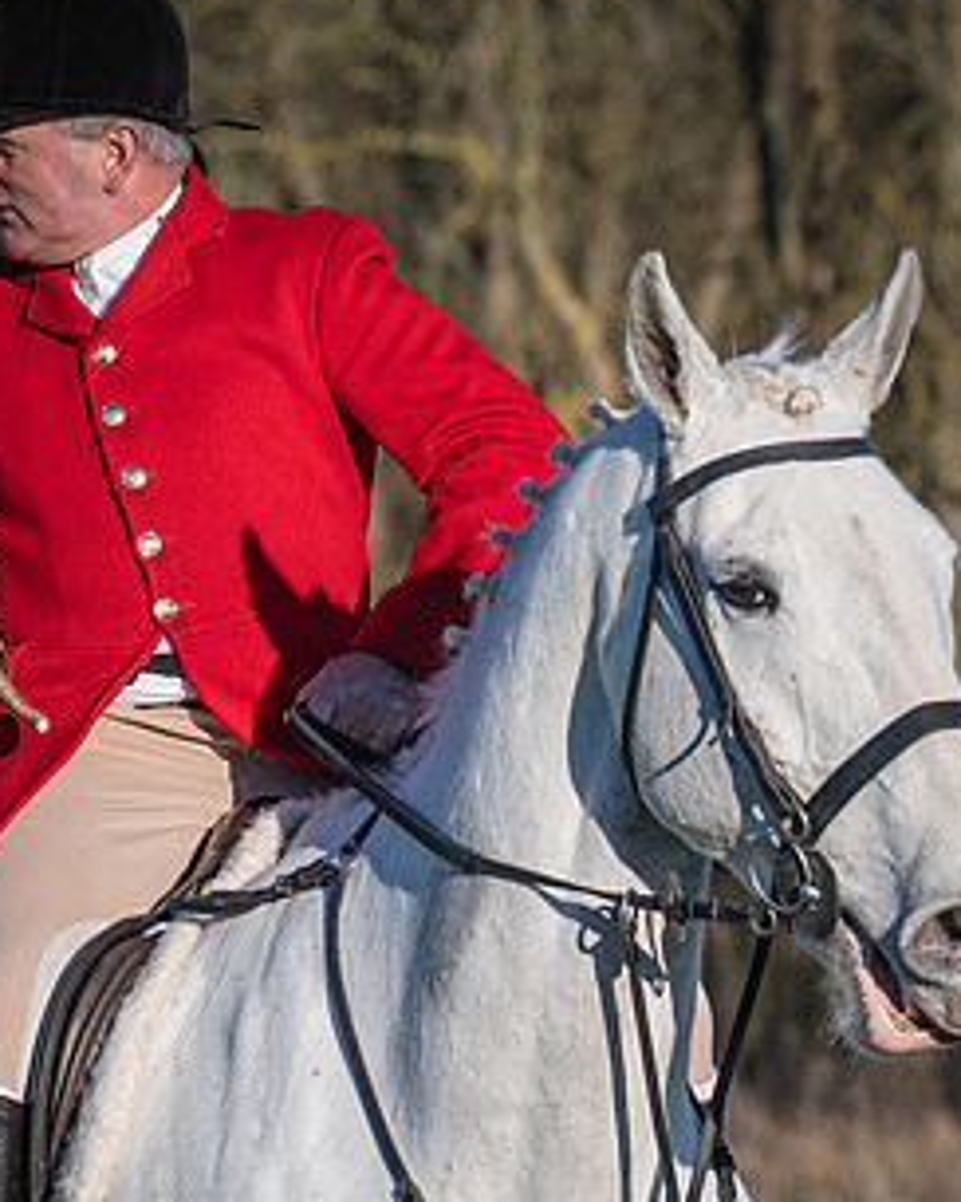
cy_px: 885
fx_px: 16567
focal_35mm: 466
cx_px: 1130
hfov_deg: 3.3
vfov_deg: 4.2
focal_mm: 135
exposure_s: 1/2000
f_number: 5
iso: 200
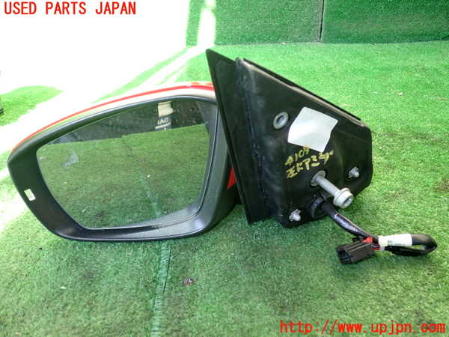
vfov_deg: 46.8
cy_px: 168
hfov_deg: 60.0
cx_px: 224
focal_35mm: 30
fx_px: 389
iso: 200
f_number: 2.3
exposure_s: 1/80
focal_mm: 5.4
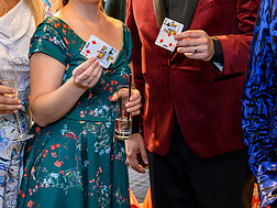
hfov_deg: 27.0
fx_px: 576
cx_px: 148
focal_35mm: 72
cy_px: 26
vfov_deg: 20.1
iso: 9000
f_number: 4
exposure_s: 1/125
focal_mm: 29
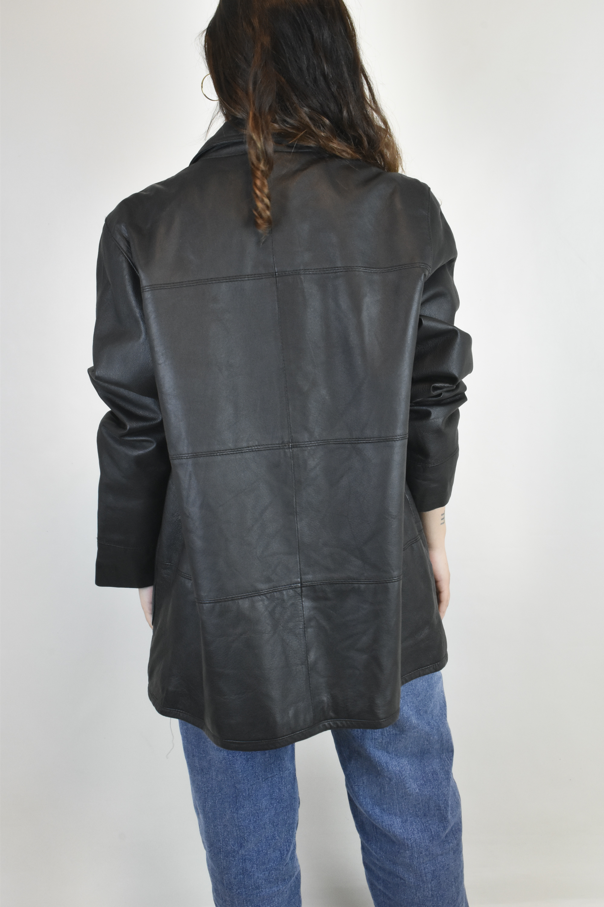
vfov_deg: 46.4
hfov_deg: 31.9
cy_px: 454
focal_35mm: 42
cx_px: 302
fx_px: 1057
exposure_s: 1/30
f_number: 18
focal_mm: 28
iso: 1600
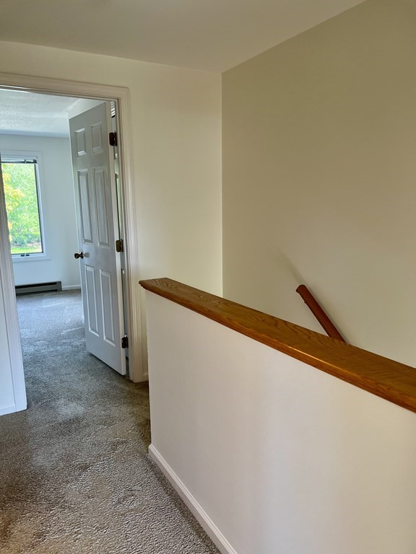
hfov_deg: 53.1
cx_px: 208
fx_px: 417
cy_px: 277
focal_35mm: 26
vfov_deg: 67.3
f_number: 1.5
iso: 125
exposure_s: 1/120
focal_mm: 5.7
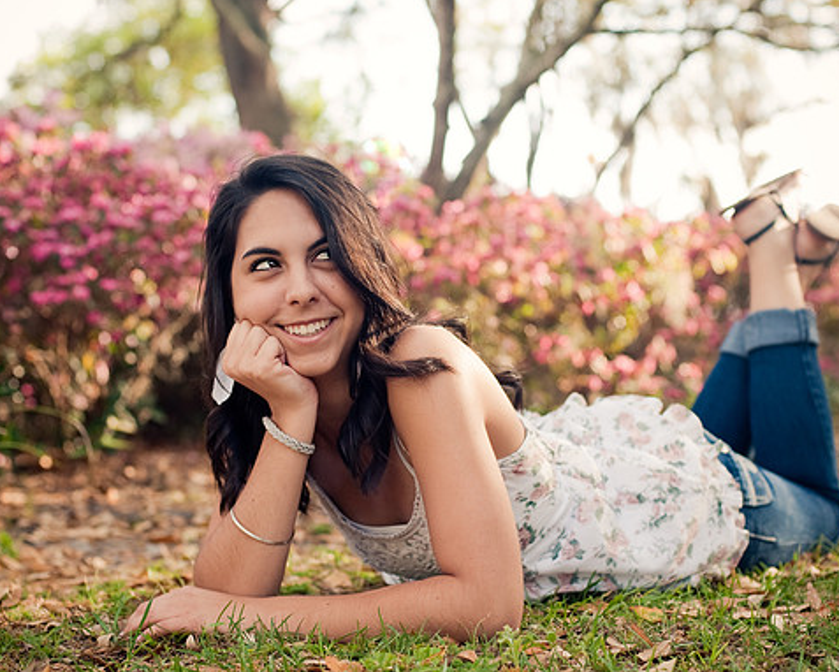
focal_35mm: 57
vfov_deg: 26.7
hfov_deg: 33.0
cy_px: 334
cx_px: 473
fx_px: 1416
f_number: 3.2
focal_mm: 50
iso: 200
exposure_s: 1/250
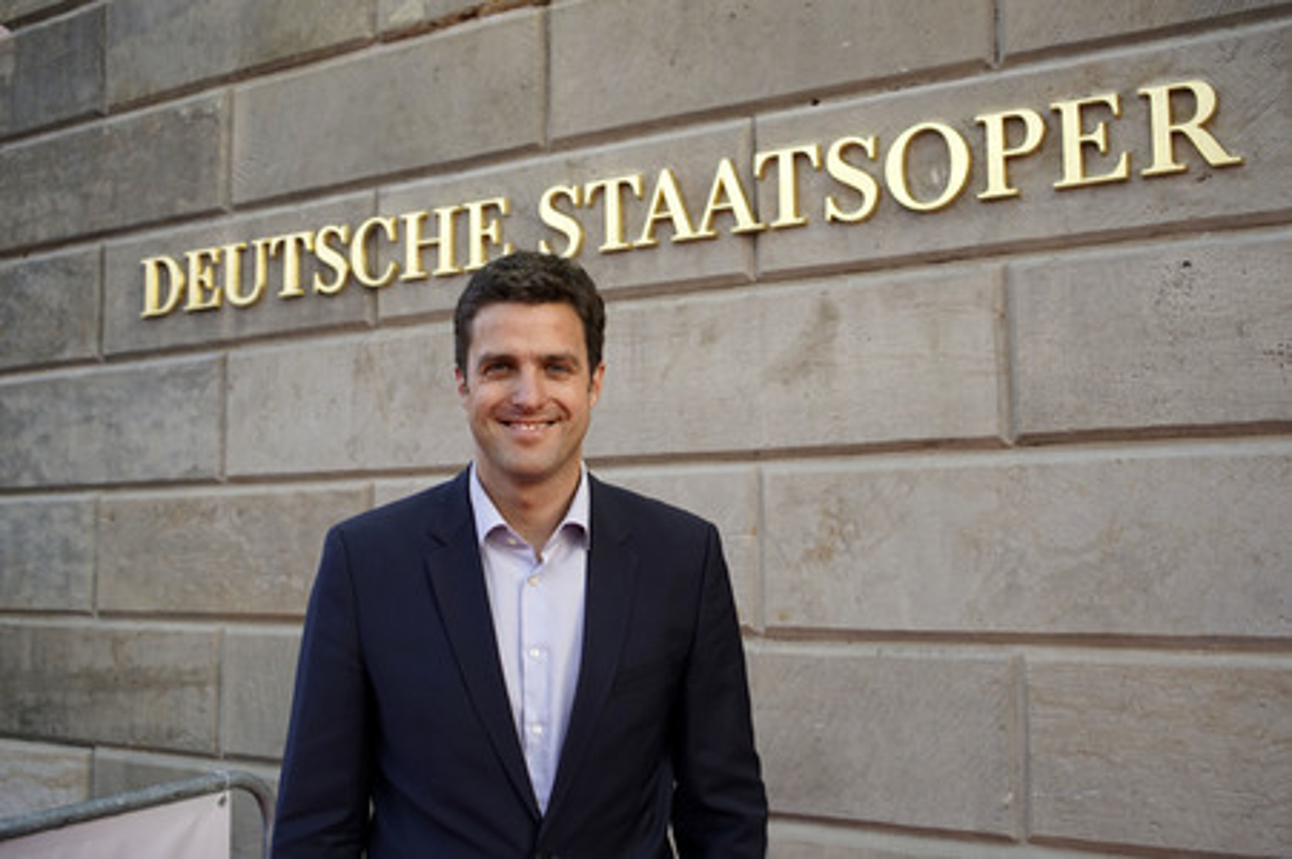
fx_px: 1434
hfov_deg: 48.5
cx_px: 646
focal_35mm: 40
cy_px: 430
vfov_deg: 33.4
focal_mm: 40
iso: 640
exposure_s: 1/640
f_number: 4
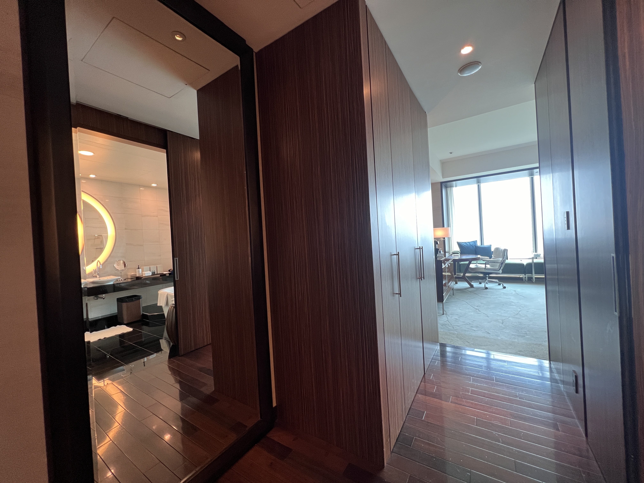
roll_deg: +3.2
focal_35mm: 13
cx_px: 322
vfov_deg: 89.9
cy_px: 242
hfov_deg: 106.2
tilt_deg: +0.0
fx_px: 242
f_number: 1.8
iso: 250
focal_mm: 1.57
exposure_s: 1/100
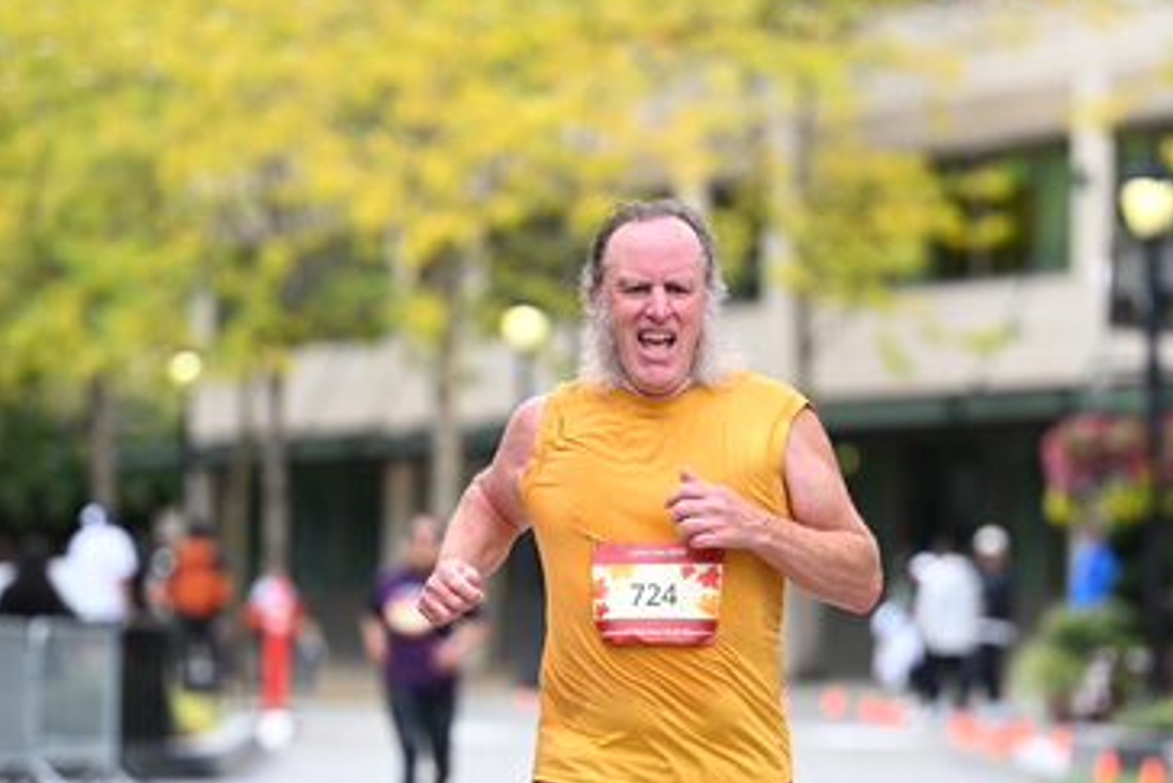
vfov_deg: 6.7
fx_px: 6649
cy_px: 483
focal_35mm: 204
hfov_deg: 10.1
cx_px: 585
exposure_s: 1/2000
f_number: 2.8
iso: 640
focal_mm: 135
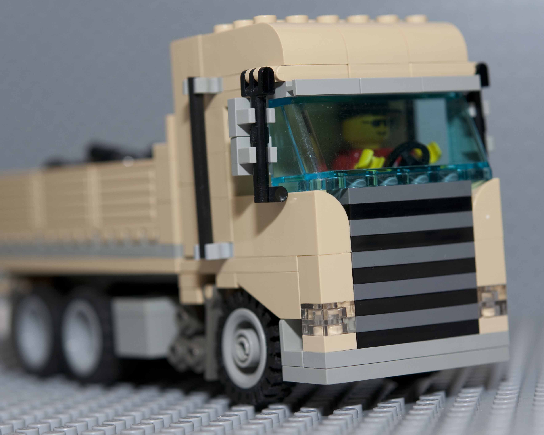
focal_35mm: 102
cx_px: 283
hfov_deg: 18.8
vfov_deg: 15.1
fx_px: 1642
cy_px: 218
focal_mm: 60
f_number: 5.6
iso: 200
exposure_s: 1/60
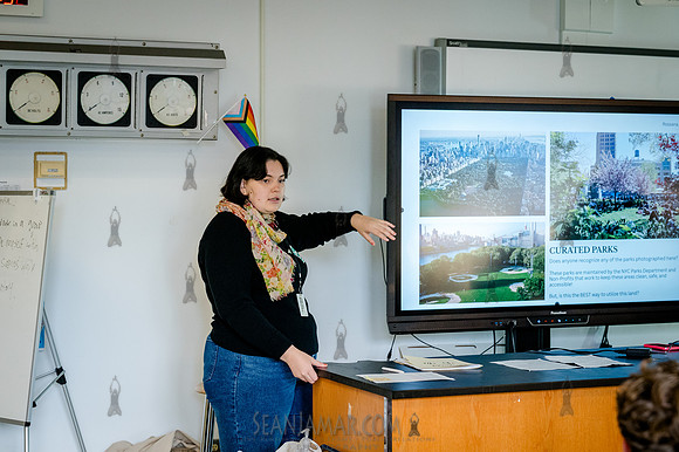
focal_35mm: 69
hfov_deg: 29.3
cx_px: 331
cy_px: 226
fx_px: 1299
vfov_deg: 19.7
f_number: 4
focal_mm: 66
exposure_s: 1/500
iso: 6400
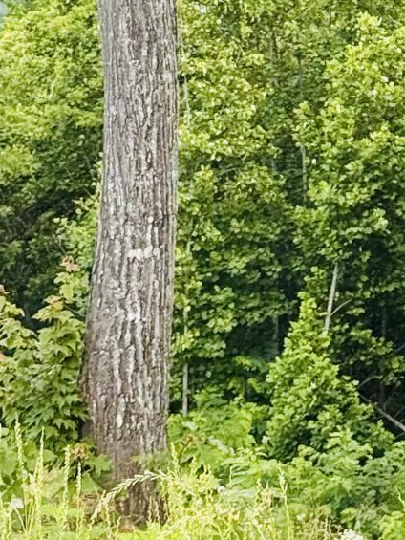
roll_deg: -0.7
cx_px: 436
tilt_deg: -2.0
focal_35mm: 170
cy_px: -301
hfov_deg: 8.7
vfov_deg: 11.1
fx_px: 2651
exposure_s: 1/1458
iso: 64
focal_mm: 6.76
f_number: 1.78
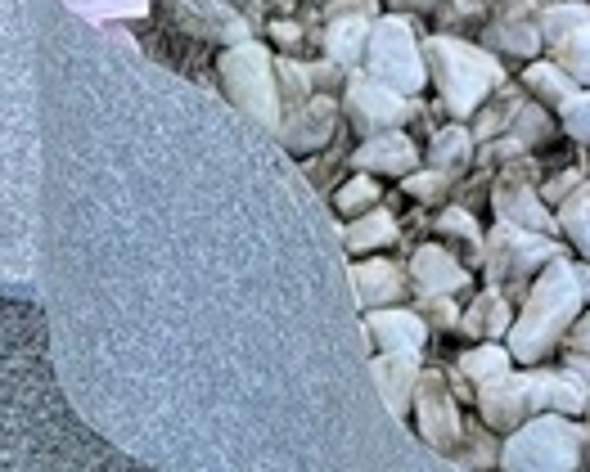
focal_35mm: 309
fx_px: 5400
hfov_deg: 6.0
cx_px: -901
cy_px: 859
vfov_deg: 4.9
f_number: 2
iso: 25
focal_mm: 6
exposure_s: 1/122
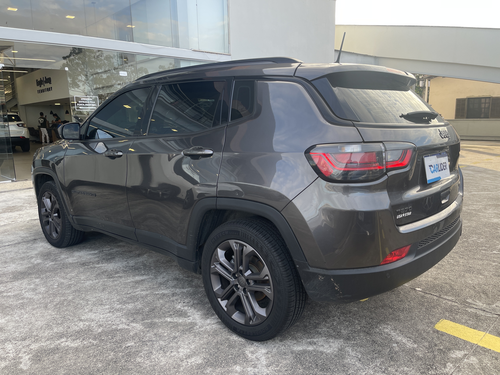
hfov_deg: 69.4
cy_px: 188
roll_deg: +1.0
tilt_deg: -11.0
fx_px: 361
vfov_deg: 54.9
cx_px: 250
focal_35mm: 25
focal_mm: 5.1
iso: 40
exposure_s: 1/279
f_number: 1.6
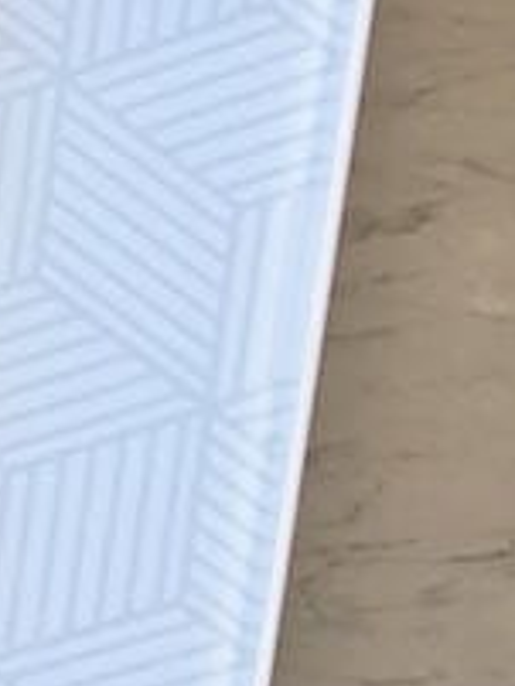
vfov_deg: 8.7
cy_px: -280
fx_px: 4419
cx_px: -1501
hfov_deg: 5.8
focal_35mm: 223
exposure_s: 1/120
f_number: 1.8
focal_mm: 3.99
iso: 25
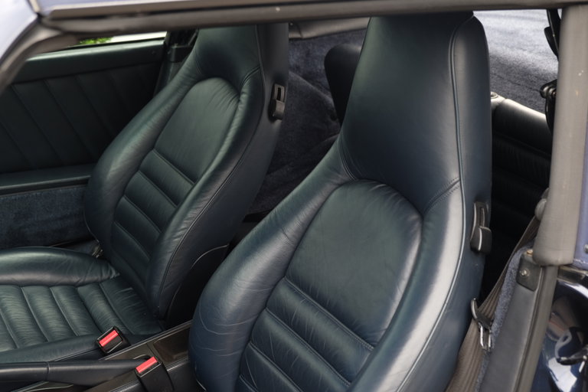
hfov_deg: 38.9
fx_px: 833
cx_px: 294
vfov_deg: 26.5
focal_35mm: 51
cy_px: 196
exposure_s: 1/70
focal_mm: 34.3
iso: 200
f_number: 3.6
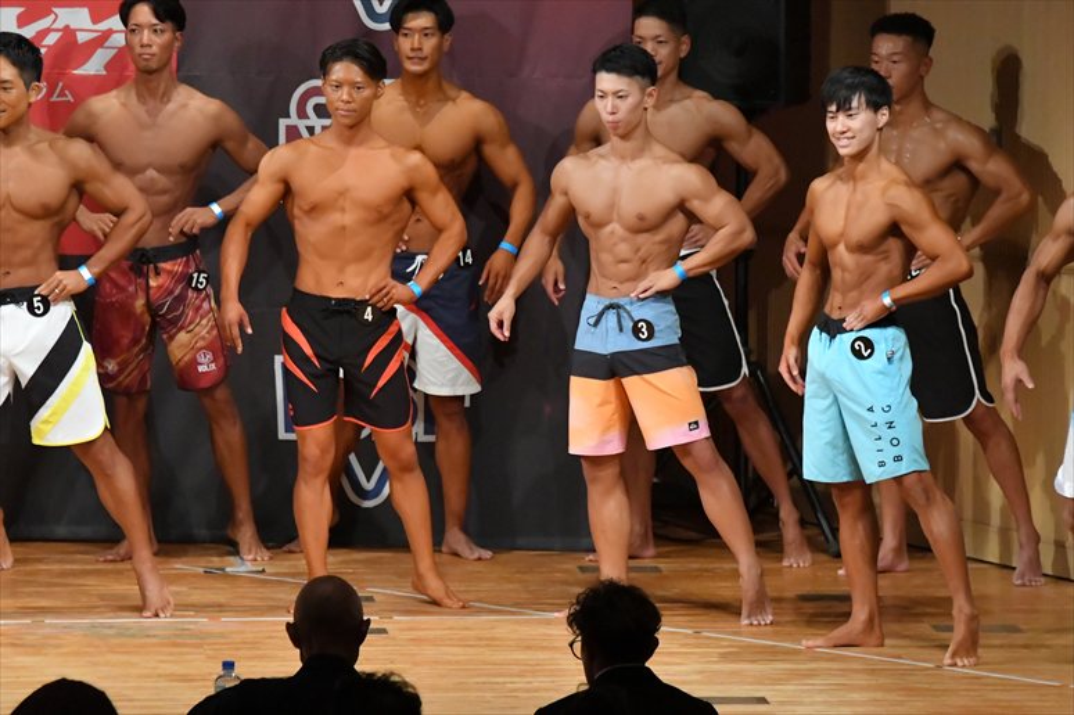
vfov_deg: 5.1
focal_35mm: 270
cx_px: 537
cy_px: 358
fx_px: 8051
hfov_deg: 7.6
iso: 10000
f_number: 5.6
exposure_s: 1/400
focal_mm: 180
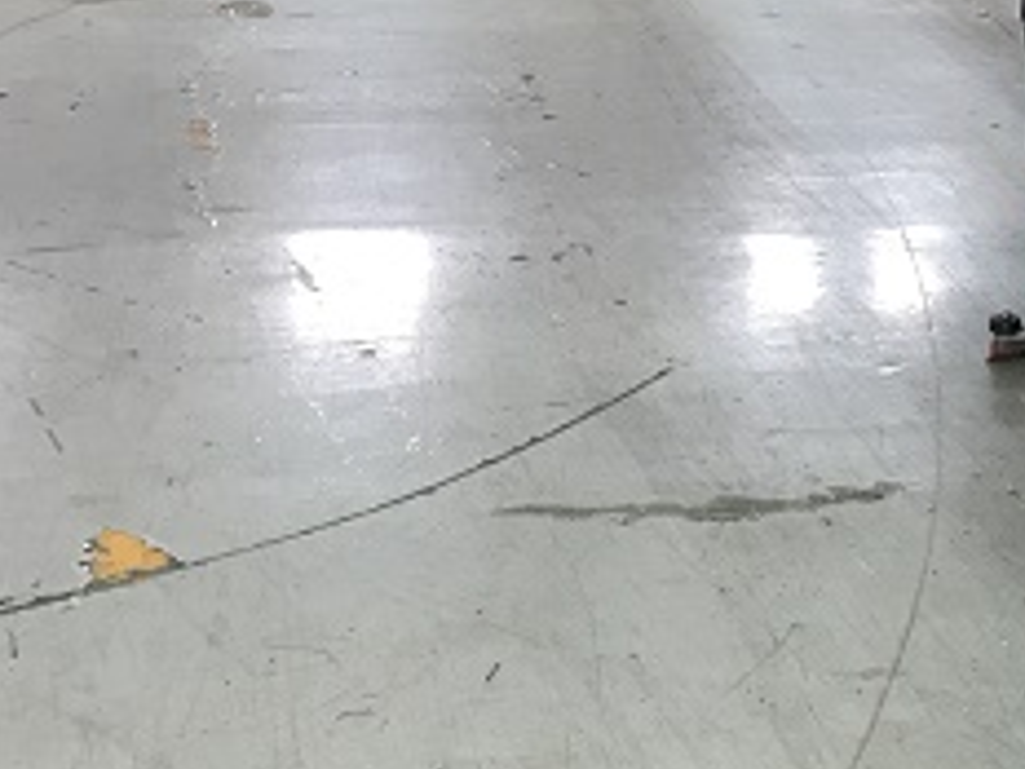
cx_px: 1127
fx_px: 2961
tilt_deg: -9.5
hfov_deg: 18.9
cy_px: 0
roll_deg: -1.6
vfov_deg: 14.6
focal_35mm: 100
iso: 32
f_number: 2.2
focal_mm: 4.15
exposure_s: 1/17
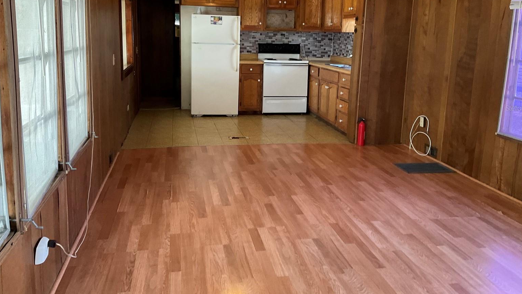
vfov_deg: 35.4
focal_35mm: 33
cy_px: 108
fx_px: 457
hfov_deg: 59.5
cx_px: 265
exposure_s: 1/60
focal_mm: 3
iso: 160
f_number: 1.8
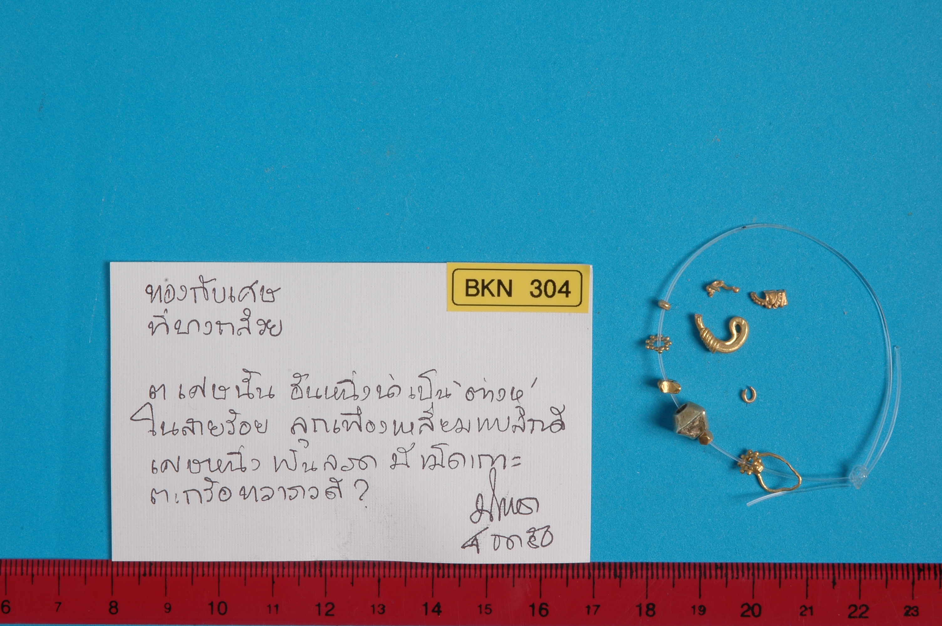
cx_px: 471
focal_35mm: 105
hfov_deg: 19.5
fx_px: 2745
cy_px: 313
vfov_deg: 13.0
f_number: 29
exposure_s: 1/10
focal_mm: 70
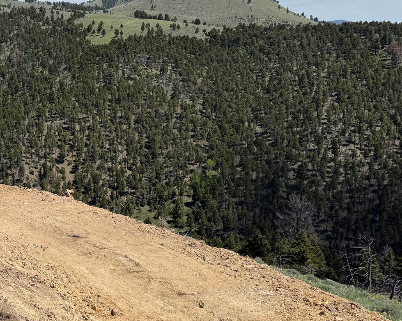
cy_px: 120
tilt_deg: -9.1
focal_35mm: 49
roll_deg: +0.0
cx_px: 43
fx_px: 583
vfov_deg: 30.7
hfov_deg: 35.8
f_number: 1.78
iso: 80
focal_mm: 6.76
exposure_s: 1/5714
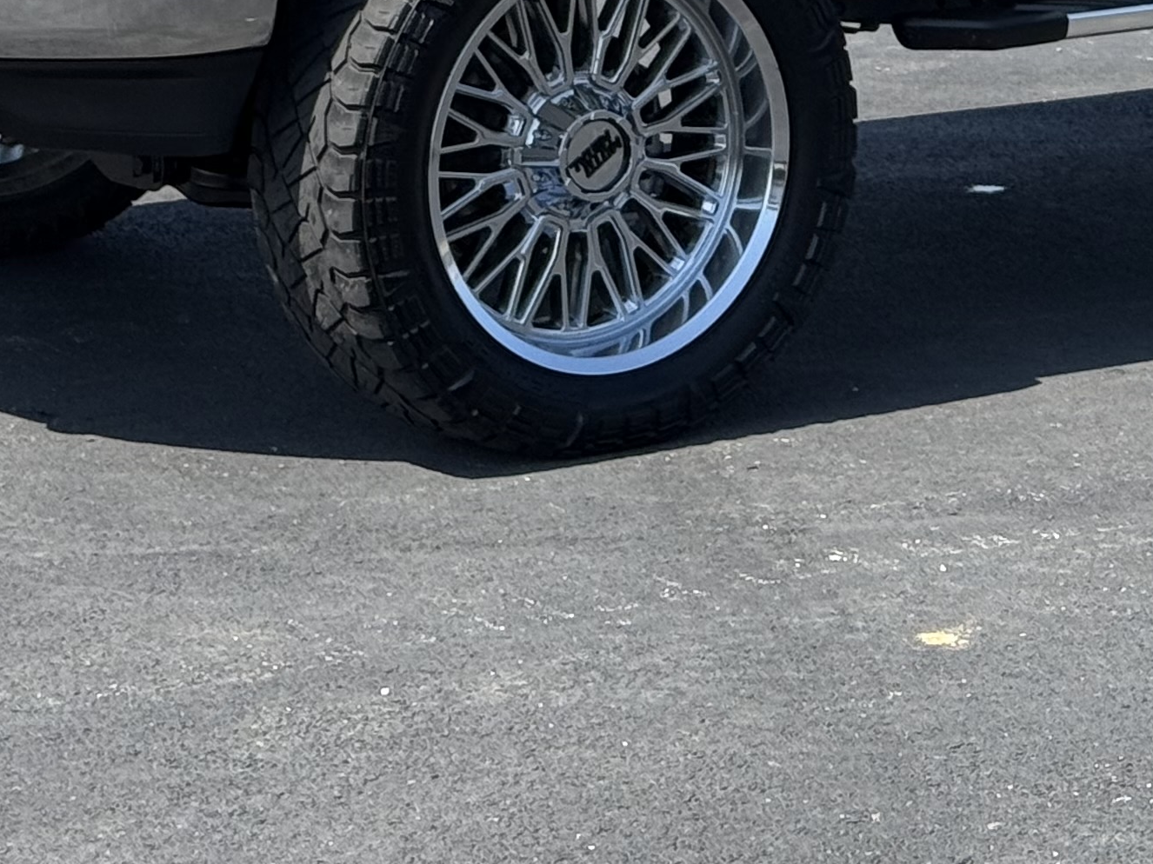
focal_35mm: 146
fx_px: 4862
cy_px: -409
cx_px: 1068
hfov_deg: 13.4
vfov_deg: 9.9
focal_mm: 6.76
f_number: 1.78
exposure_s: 1/3096
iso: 64
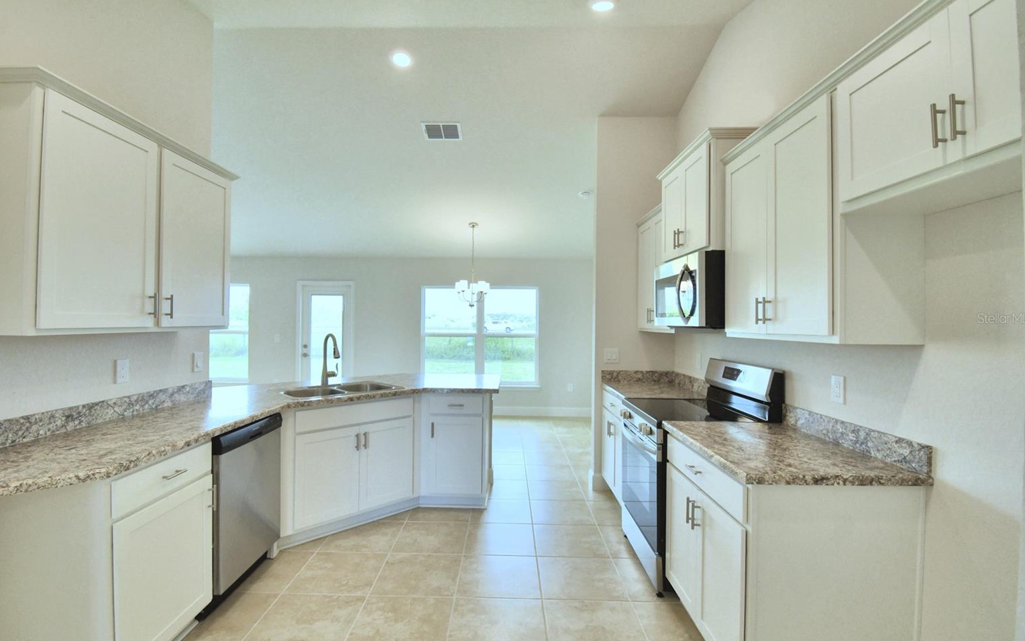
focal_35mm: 16
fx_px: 447
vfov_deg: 71.3
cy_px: 318
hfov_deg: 97.8
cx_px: 500
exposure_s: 1/125
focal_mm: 10
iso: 250
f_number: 4.5
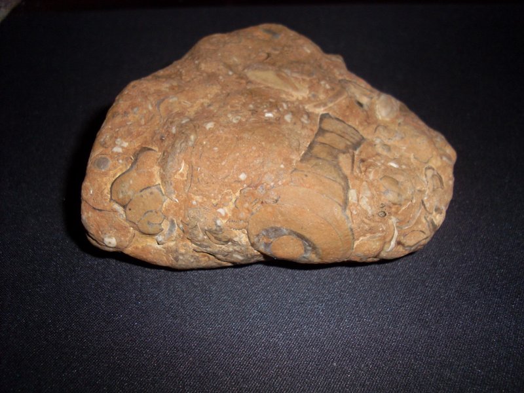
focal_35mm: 38
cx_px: 262
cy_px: 196
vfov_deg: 37.7
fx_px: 575
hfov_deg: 49.0
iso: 100
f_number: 7.7
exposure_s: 1/45
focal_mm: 6.3
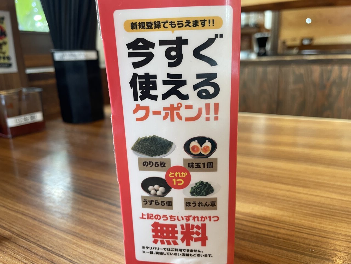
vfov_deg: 53.1
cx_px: 176
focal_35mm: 26
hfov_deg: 67.3
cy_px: 132
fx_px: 264
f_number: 1.6
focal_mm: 4.2
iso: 80
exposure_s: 1/50
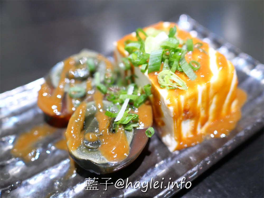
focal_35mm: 30
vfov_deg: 46.8
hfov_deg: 60.0
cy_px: 99
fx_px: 229
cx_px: 132
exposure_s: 1/60
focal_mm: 15
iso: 2500
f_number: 1.7
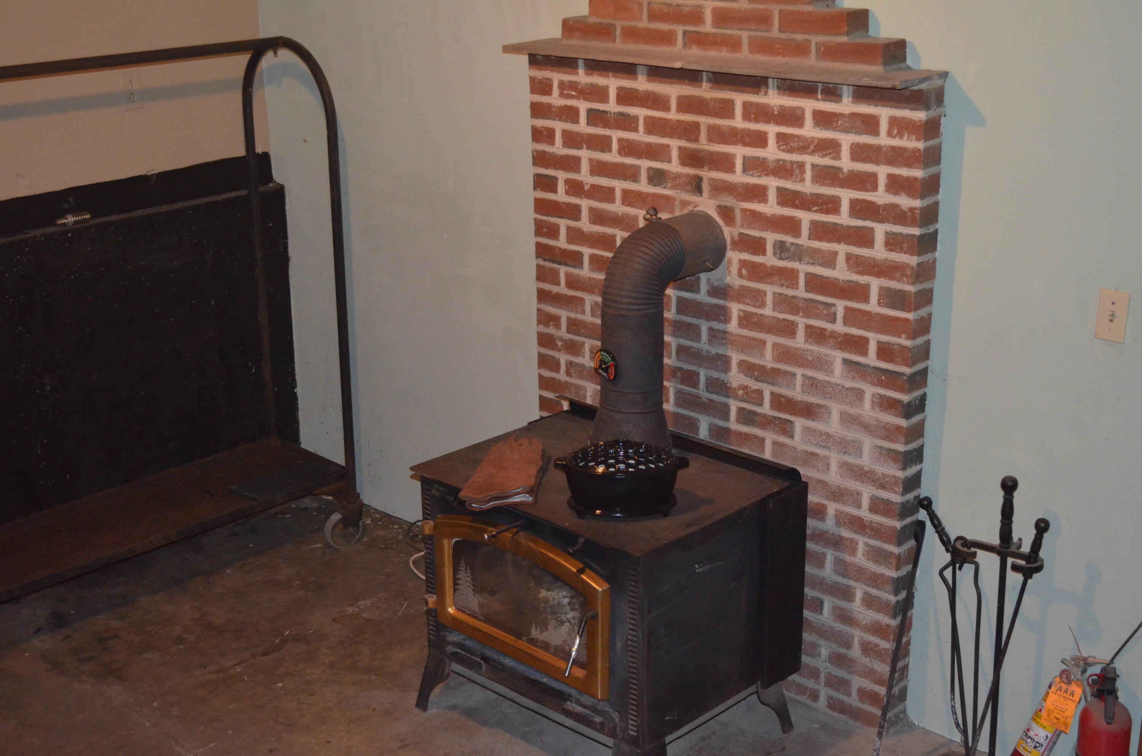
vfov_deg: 28.0
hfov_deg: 41.2
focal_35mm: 48
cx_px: 571
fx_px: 1520
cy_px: 378
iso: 3200
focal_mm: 32
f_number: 4.8
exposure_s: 1/60
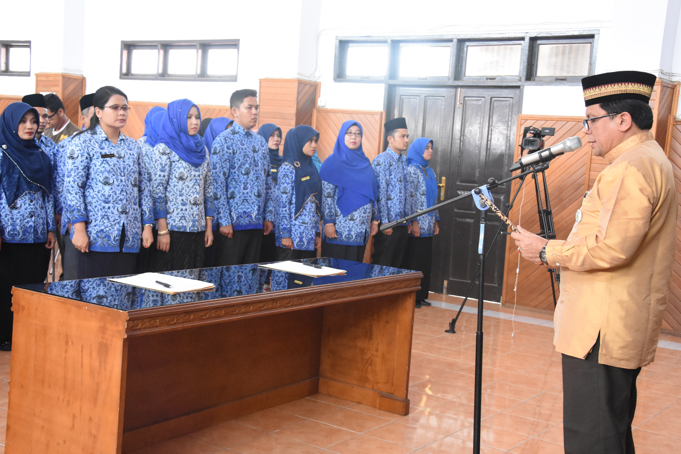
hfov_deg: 41.1
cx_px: 340
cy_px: 227
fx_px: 908
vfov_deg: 28.1
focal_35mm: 48
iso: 5000
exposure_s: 1/100
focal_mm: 32
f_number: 5.6
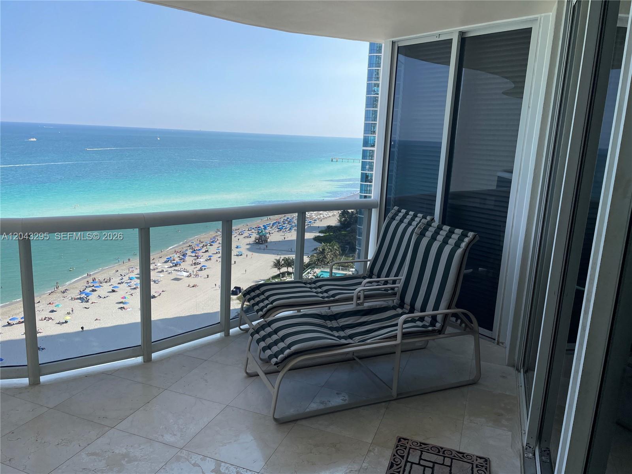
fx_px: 475
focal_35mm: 26
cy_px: 237
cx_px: 316
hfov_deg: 67.3
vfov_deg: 53.1
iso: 32
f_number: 1.6
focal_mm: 4.2
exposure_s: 1/1770
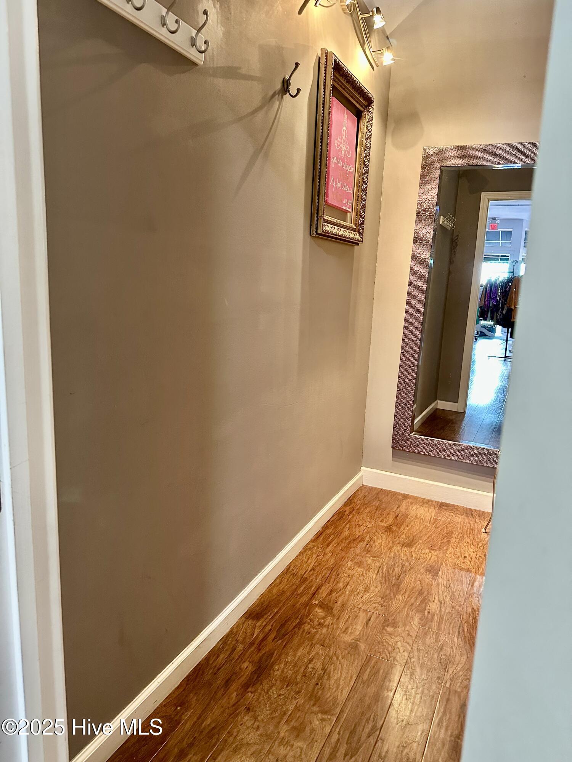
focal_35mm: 24
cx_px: 286
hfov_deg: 56.8
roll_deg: -3.8
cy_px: 381
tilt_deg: -9.5
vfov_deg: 71.6
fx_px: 529
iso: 500
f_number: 1.78
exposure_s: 1/60
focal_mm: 6.86
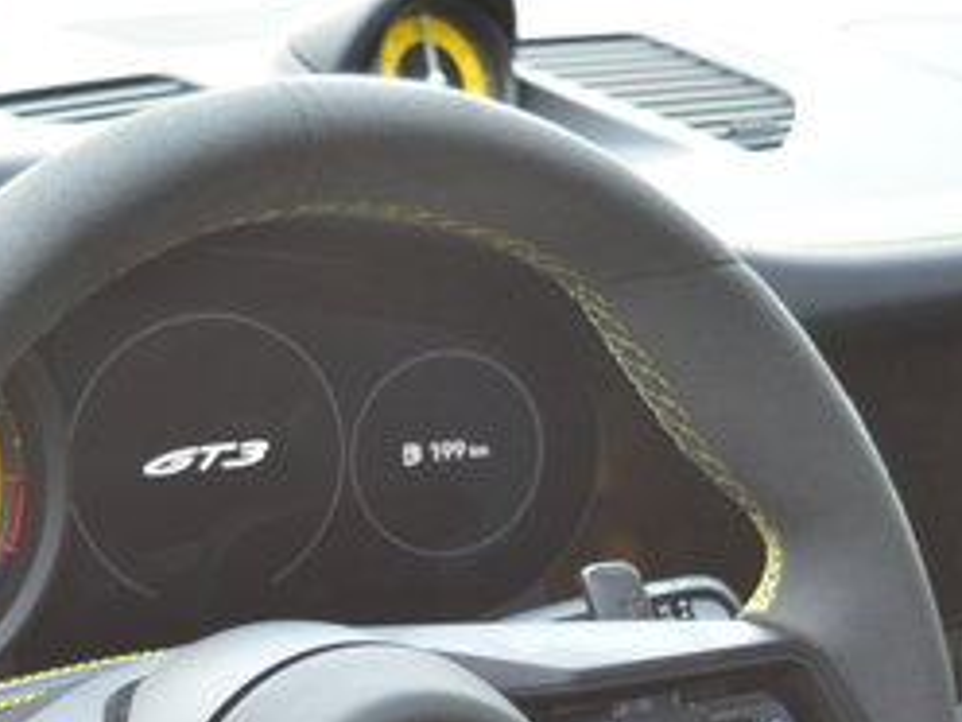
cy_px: 856
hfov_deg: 13.0
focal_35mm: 152
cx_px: 570
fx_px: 4224
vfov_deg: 9.6
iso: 400
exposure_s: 1/40
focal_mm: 34
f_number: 4.5
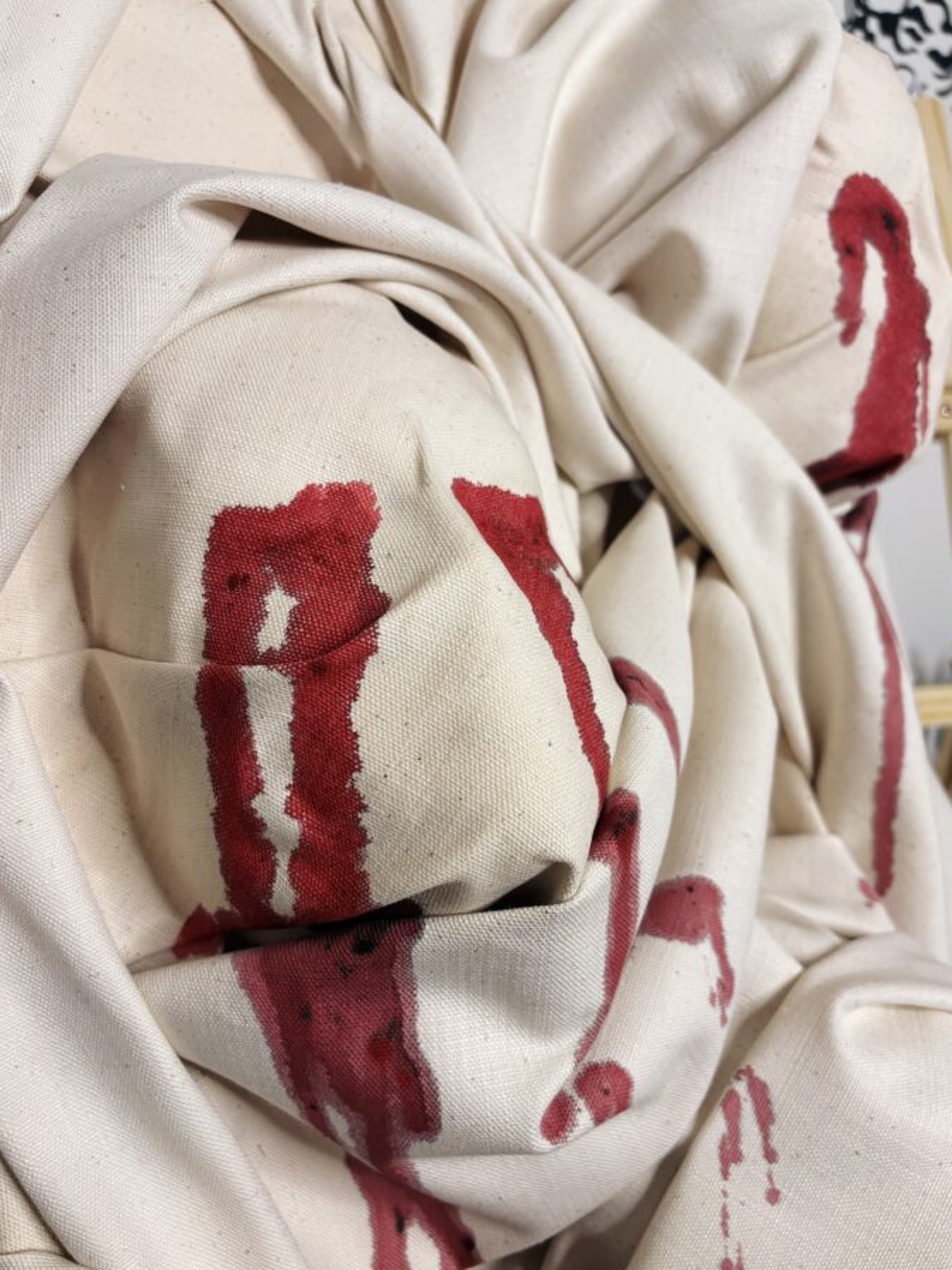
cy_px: 656
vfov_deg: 65.3
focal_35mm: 27
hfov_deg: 51.3
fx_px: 990
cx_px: 466
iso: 125
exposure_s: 1/108
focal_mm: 5.96
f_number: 1.6
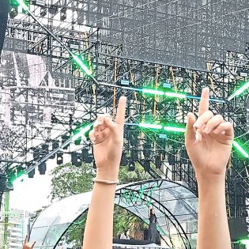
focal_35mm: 80
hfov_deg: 21.1
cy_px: 213
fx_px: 651
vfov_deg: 21.3
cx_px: 13
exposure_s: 1/180
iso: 160
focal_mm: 6.4
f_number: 1.8
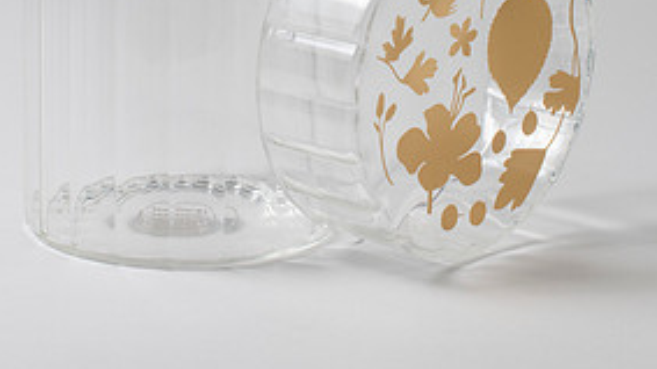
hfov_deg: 19.5
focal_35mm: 110
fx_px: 1916
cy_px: 43
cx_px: 297
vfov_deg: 10.9
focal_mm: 50
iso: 100
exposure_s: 1/200
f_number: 16
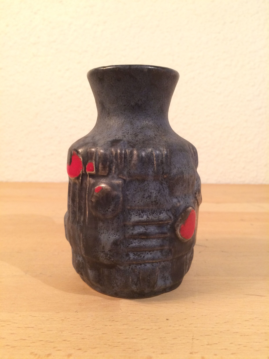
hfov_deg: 48.2
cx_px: 134
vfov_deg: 61.7
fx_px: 300
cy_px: 180
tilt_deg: -10.1
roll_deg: +0.2
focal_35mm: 29
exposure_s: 1/33
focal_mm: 4.15
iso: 80
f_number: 2.2
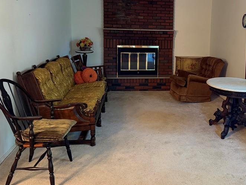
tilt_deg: -5.5
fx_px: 263
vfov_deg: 38.2
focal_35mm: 37
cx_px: 166
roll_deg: -1.6
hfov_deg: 49.2
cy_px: 59
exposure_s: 1/60
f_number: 1.78
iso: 640
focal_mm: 6.76
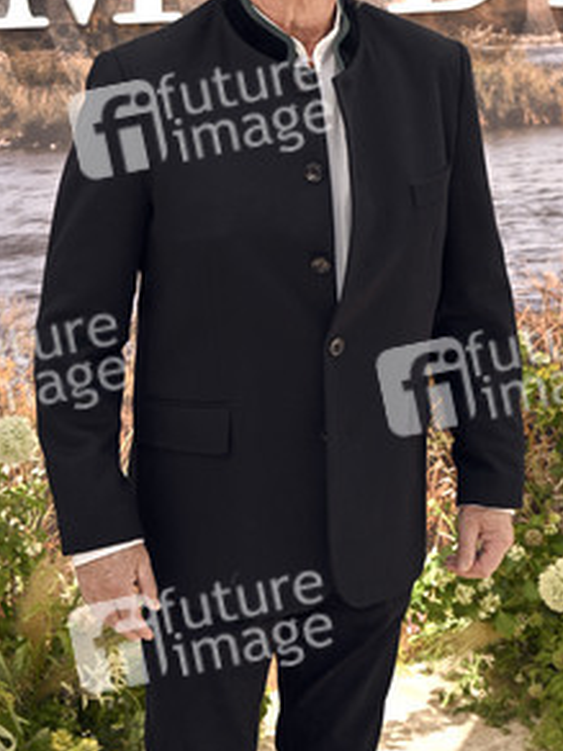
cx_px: 275
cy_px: 247
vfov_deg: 24.6
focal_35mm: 79
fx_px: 1713
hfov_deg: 18.7
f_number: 8
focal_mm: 60
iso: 250
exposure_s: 1/320
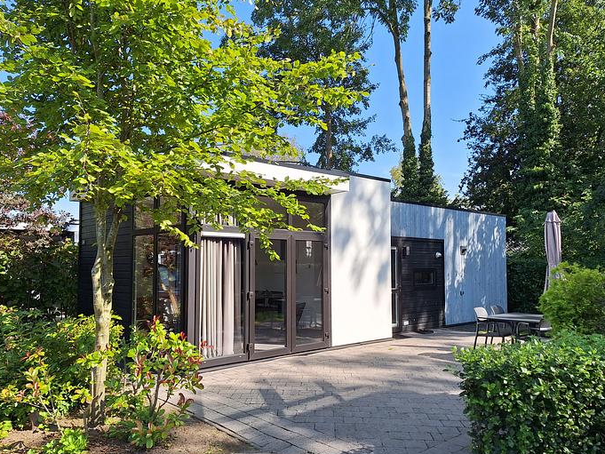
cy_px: 247
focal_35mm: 27
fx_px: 472
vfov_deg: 51.3
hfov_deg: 65.3
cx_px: 303
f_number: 1.8
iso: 40
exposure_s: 1/1580
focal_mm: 5.54
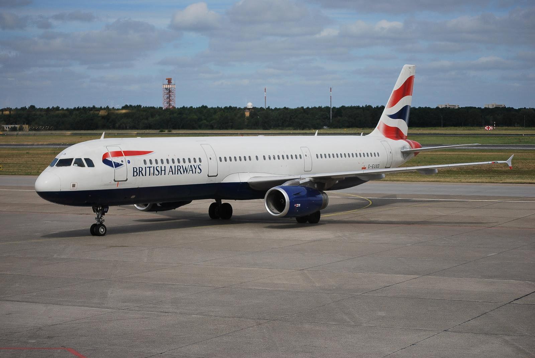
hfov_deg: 24.6
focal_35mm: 82
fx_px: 1227
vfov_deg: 16.6
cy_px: 179
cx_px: 268
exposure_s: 1/1000
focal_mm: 55
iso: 200
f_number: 4
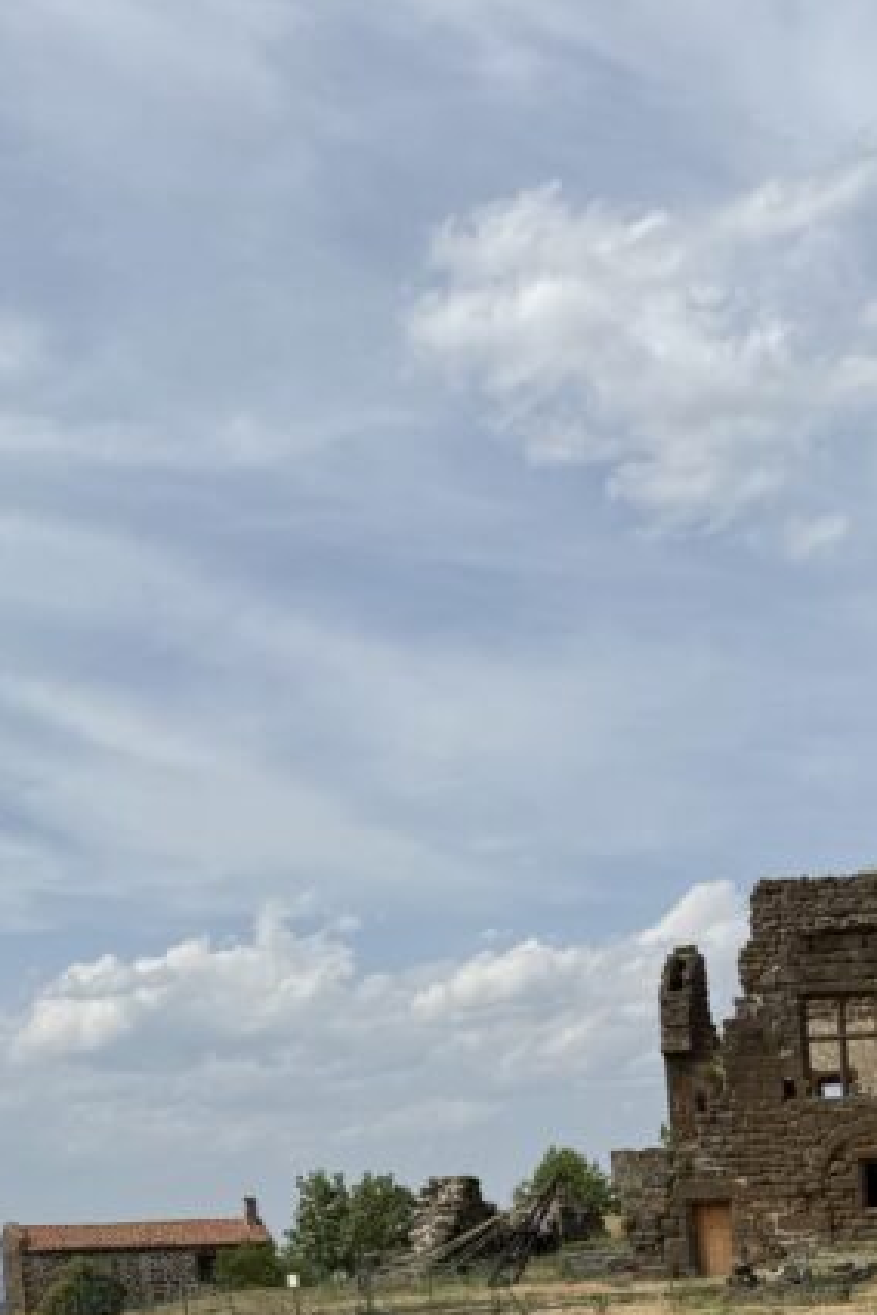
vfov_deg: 29.4
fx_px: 2192
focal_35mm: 60
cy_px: 1522
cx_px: 1056
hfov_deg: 21.1
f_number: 1.78
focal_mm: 6.76
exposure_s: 1/6410
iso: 80
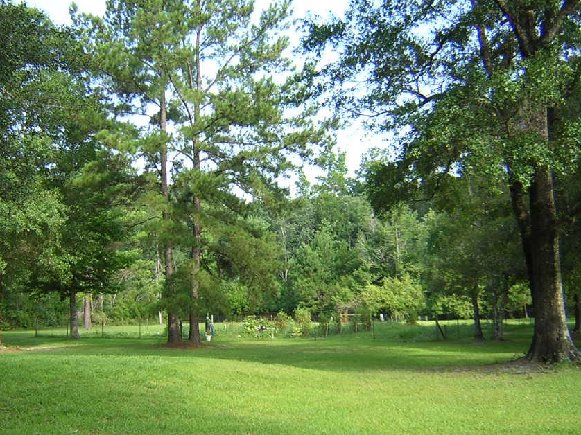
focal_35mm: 44
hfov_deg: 42.8
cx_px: 238
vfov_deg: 32.8
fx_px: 738
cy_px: 203
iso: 100
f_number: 2.6
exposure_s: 1/208
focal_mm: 4.7
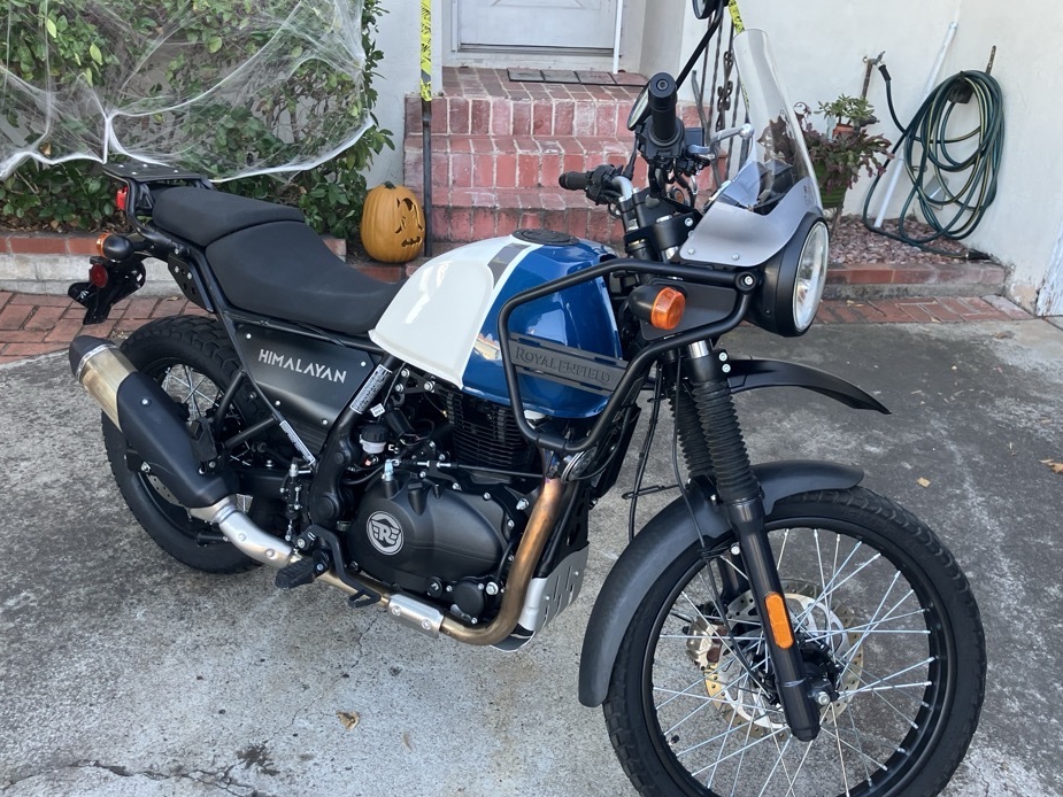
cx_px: 538
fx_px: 952
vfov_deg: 45.5
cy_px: 396
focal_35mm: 31
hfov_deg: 58.3
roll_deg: -3.6
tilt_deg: -25.0
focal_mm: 3.99
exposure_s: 1/121
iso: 80
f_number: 1.8
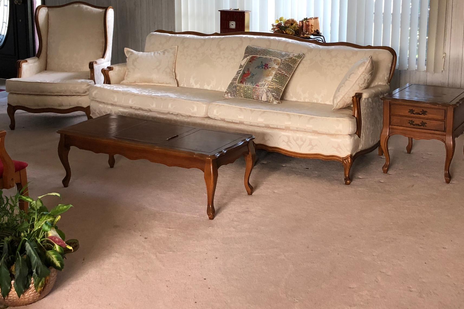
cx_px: 272
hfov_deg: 38.8
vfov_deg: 26.1
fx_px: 657
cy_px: 69
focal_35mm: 51
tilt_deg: -11.0
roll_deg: -0.3
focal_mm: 3.99
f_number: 1.8
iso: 32
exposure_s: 1/30
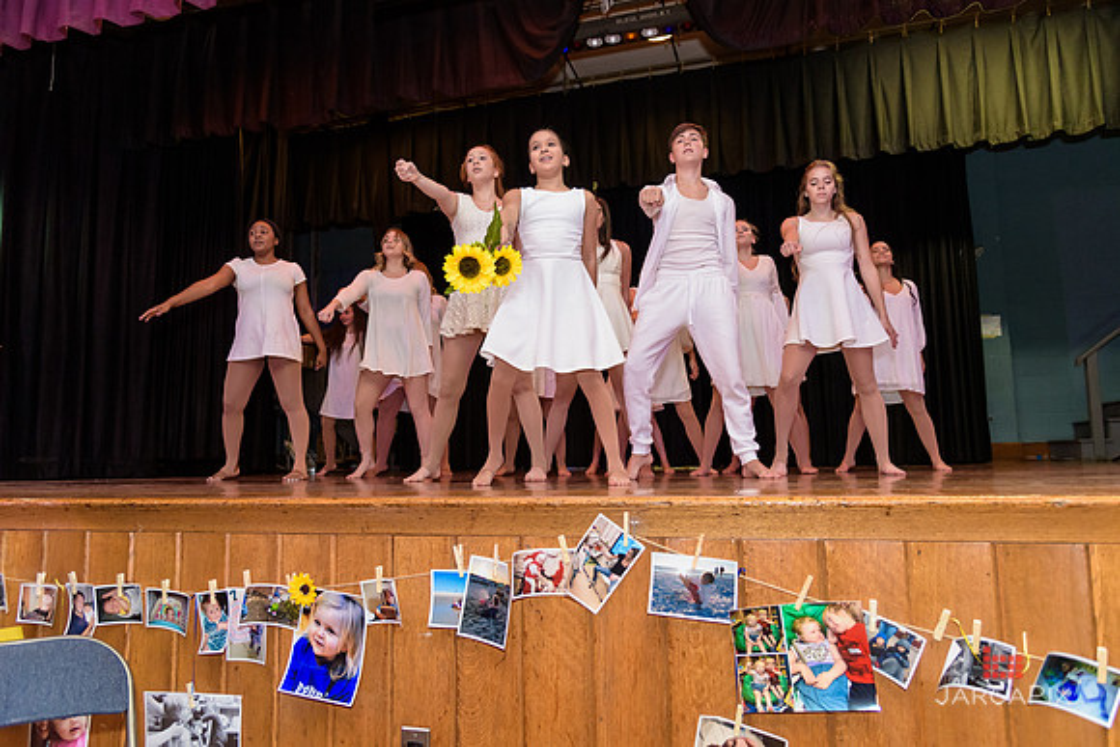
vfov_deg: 53.2
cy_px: 374
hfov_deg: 73.7
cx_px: 560
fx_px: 747
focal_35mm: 24
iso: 2000
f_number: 4
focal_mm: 24
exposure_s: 1/160
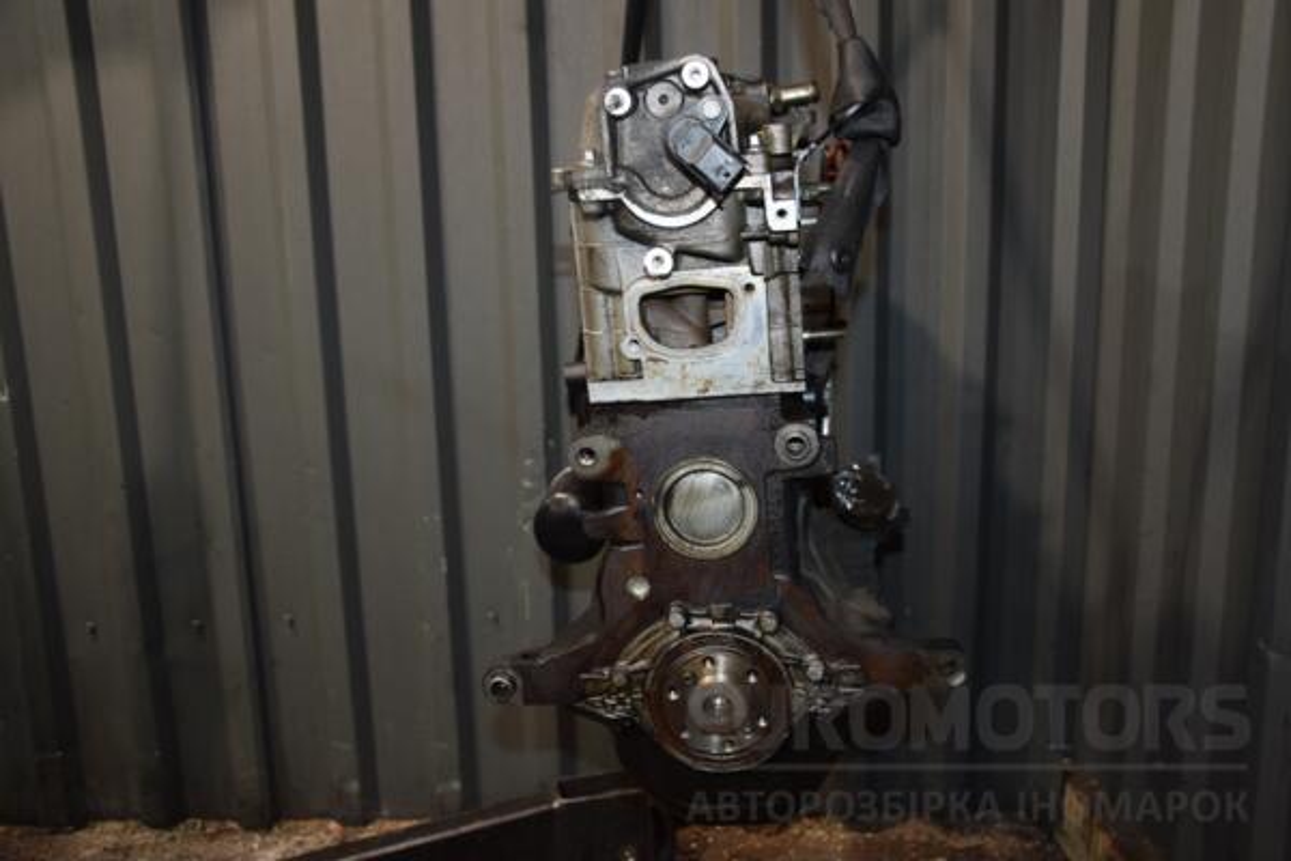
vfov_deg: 40.0
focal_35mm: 33
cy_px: 430
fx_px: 1183
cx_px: 646
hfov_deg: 57.2
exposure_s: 1/60
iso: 800
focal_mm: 22
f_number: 5
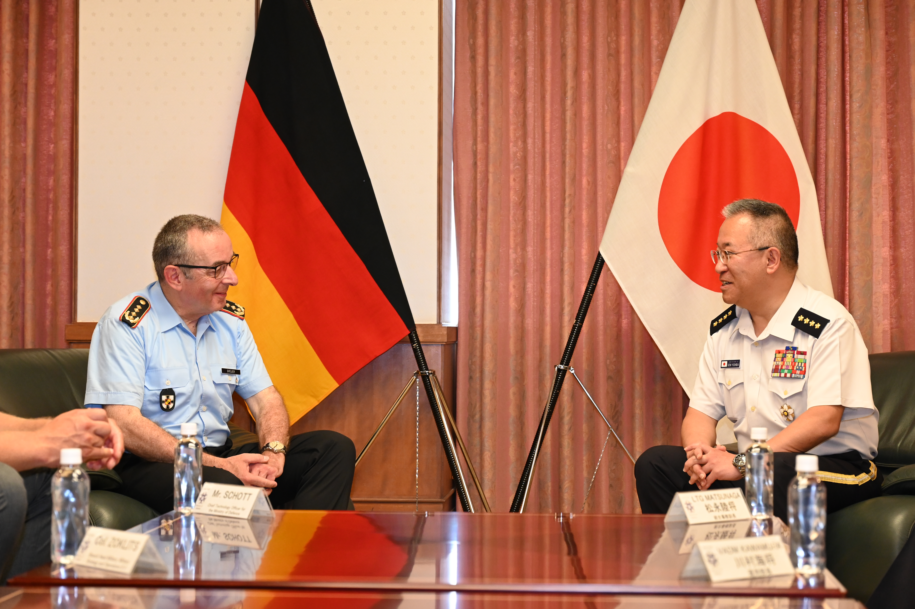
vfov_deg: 17.7
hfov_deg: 26.3
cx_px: 458
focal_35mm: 77
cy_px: 304
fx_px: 1956
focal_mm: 77
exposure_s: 1/160
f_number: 5.6
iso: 3200
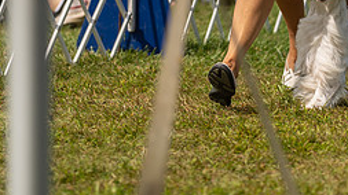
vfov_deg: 3.5
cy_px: -103
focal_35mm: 347
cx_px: 214
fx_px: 3200
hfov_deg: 6.2
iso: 200
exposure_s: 1/3200
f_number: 2.8
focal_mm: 124
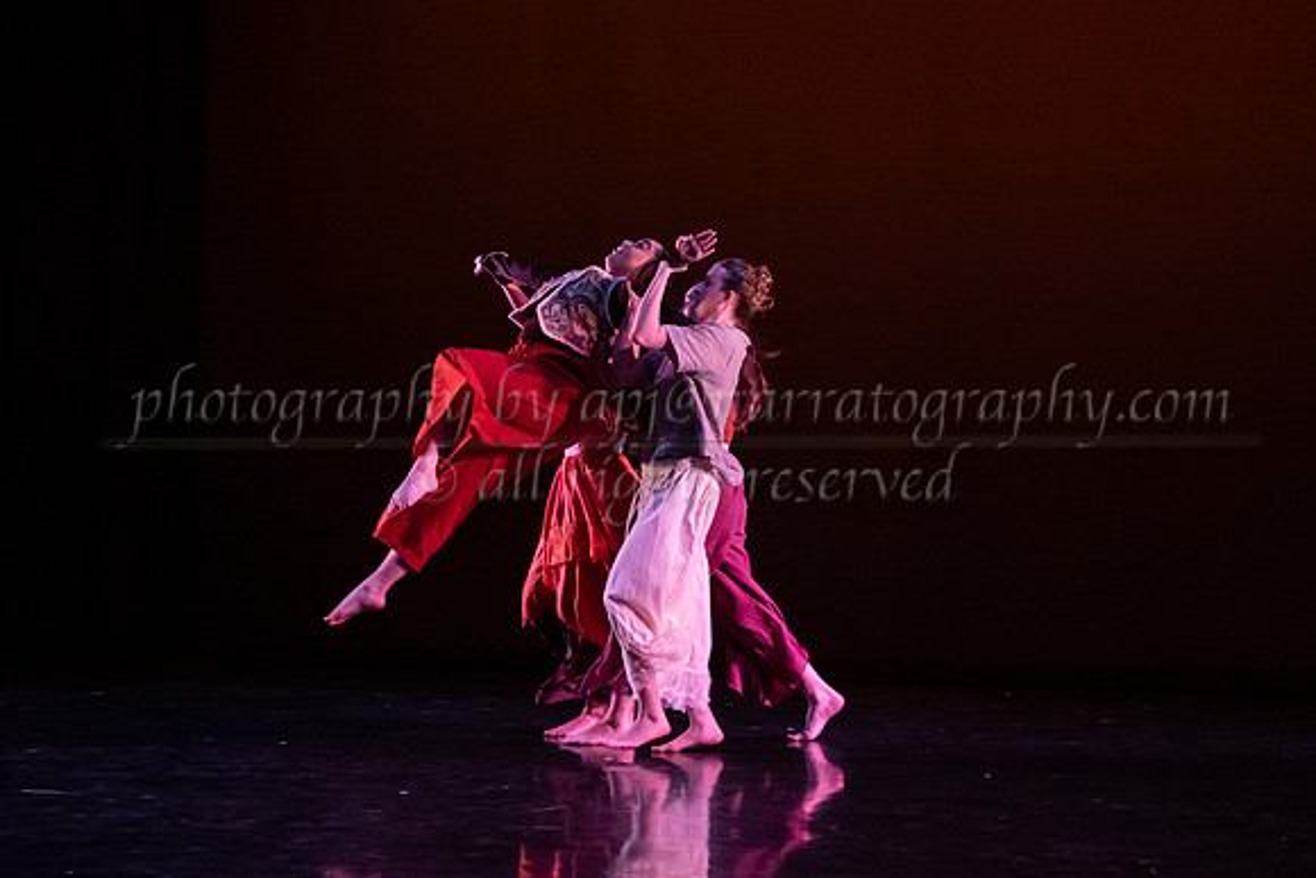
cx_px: 659
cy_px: 351
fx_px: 2721
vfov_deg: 18.3
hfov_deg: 27.2
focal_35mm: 74
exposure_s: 1/400
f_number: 4
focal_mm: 58
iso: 4000
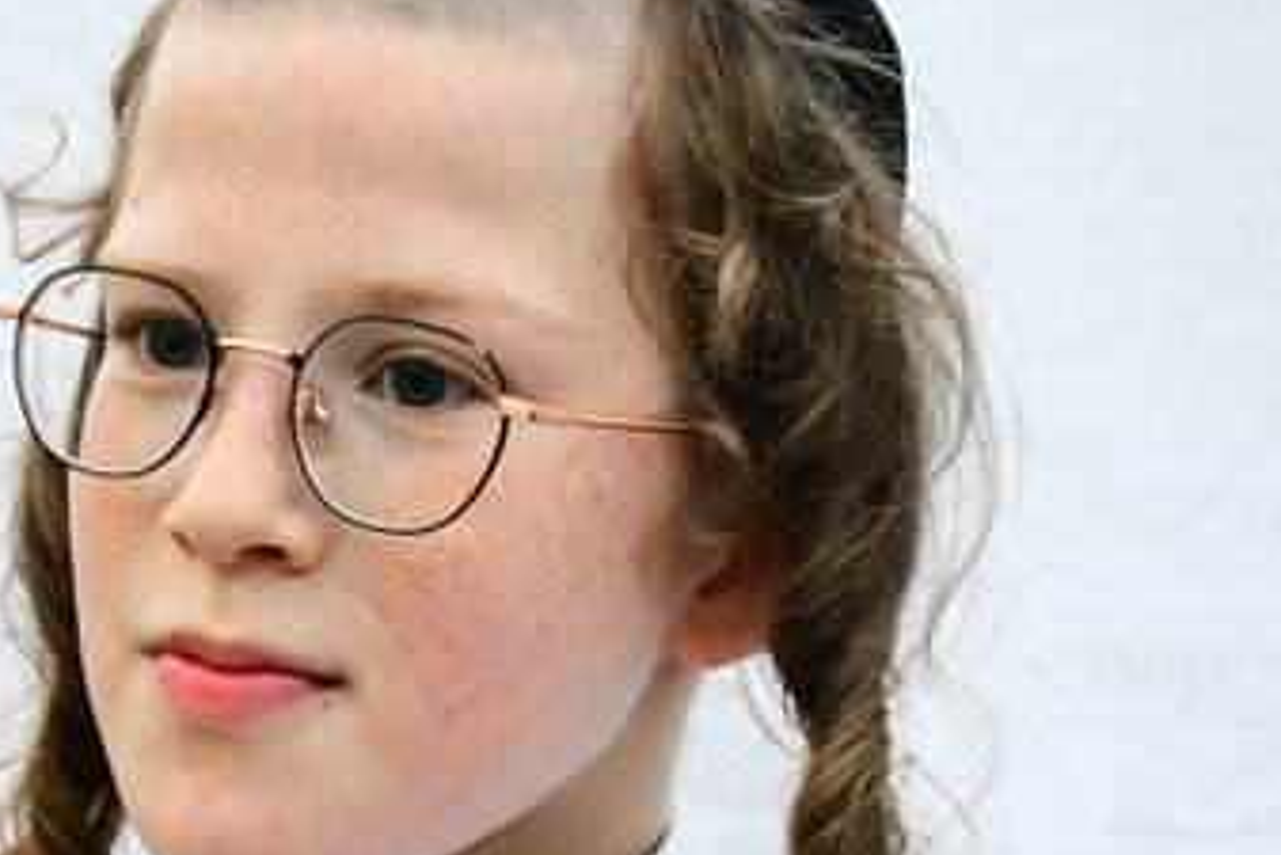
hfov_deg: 12.3
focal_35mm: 166
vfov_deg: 8.3
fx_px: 5909
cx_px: 247
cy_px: 754
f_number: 5.6
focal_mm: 40
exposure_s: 1/320
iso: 2500
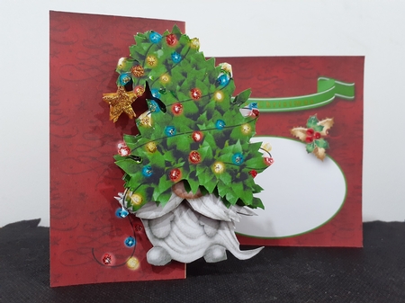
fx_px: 316
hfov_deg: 65.4
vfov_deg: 51.3
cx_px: 202
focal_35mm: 27
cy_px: 152
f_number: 1.9
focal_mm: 3.6
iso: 250
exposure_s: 1/25
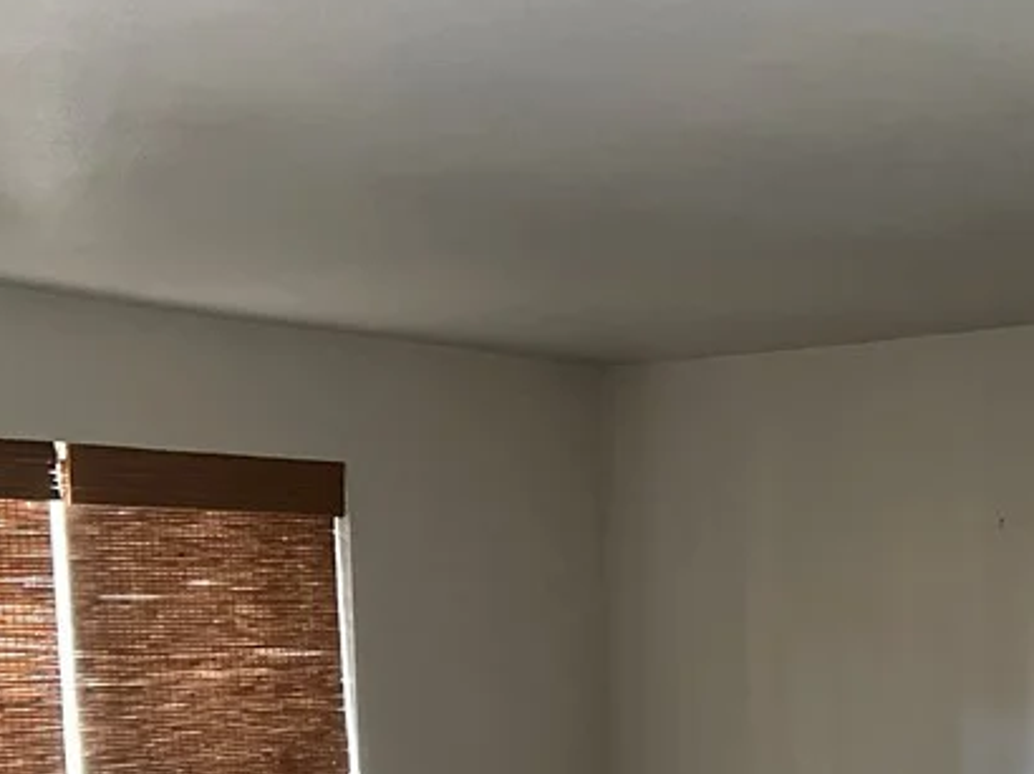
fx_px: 1940
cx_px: 792
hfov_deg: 29.3
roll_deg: +0.6
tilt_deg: -7.7
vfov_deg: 21.5
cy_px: 824
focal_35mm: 65
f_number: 1.5
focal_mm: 5.7
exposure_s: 1/40
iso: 640
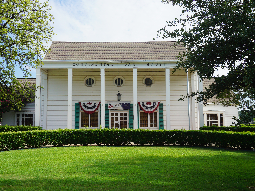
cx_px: 119
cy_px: 94
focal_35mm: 43
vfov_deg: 33.6
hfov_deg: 43.8
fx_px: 317
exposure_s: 1/100
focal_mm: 26
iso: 100
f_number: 10
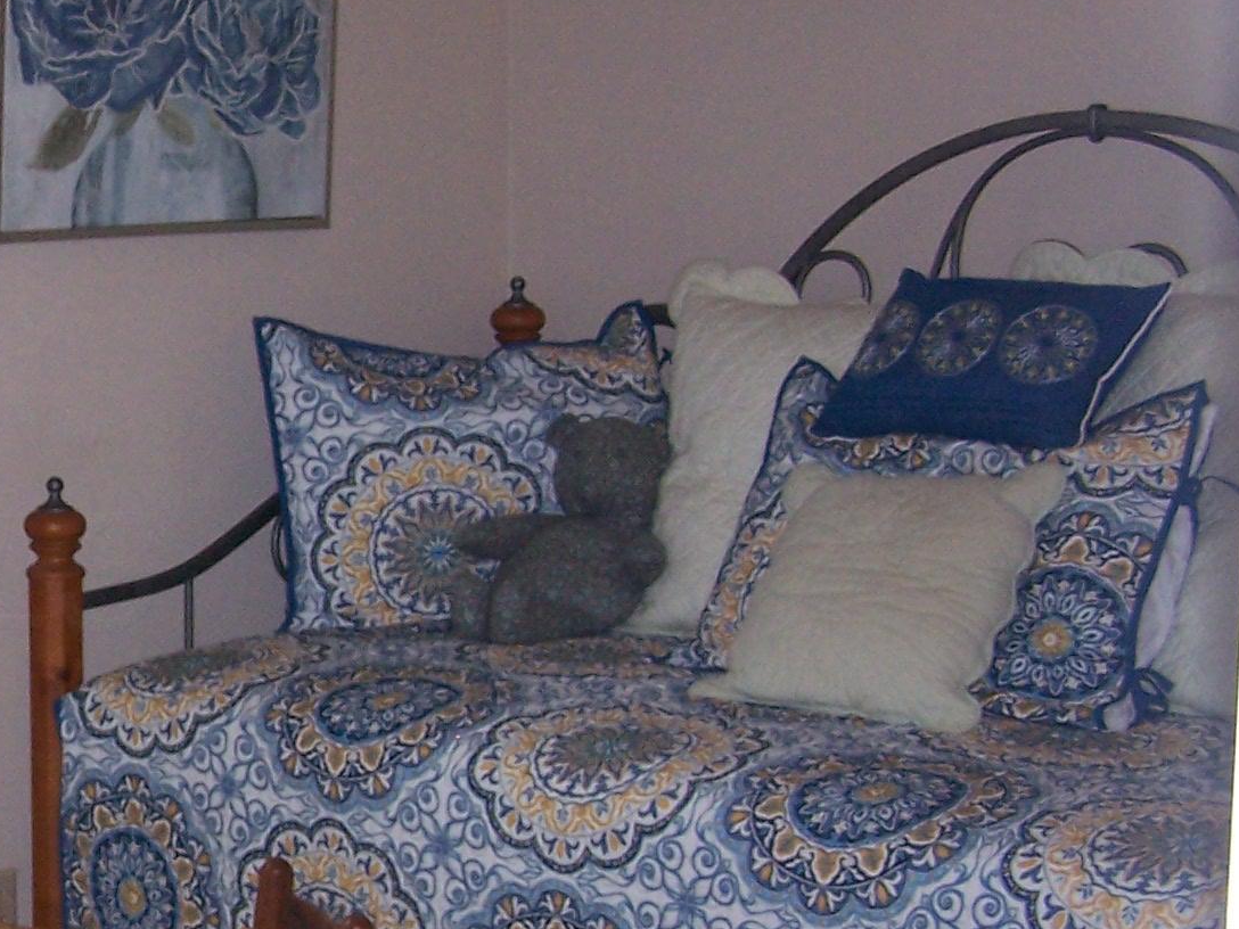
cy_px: 572
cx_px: -132
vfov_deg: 16.4
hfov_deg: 20.7
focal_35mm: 90
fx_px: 3221
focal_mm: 6.3
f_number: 2.8
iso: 140
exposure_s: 1/60
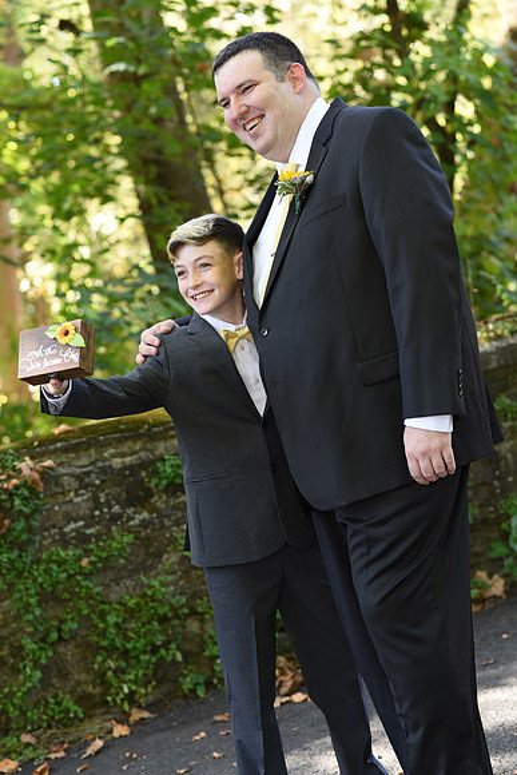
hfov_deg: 16.1
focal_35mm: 85
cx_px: 258
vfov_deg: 23.9
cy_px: 388
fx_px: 1830
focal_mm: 85
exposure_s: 1/200
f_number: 4
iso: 500
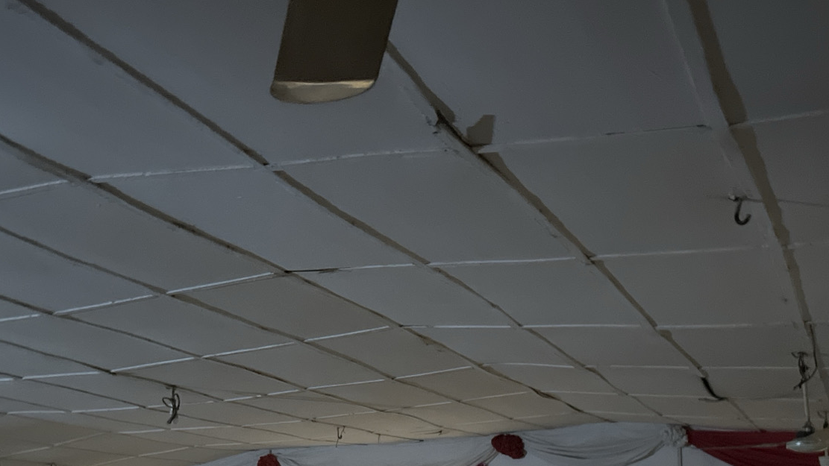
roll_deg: +1.0
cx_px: 333
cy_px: 469
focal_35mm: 51
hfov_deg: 40.4
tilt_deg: +4.4
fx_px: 1121
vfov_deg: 22.6
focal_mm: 5.1
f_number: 1.6
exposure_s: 1/15
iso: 1600
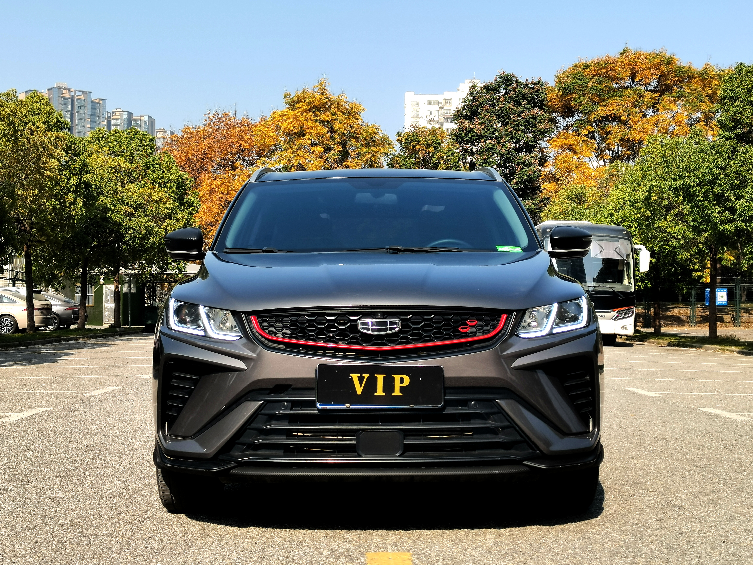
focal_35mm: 54
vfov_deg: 27.0
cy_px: 282
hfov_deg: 35.5
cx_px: 376
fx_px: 1175
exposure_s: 1/1109
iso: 50
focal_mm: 5.58
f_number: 1.8
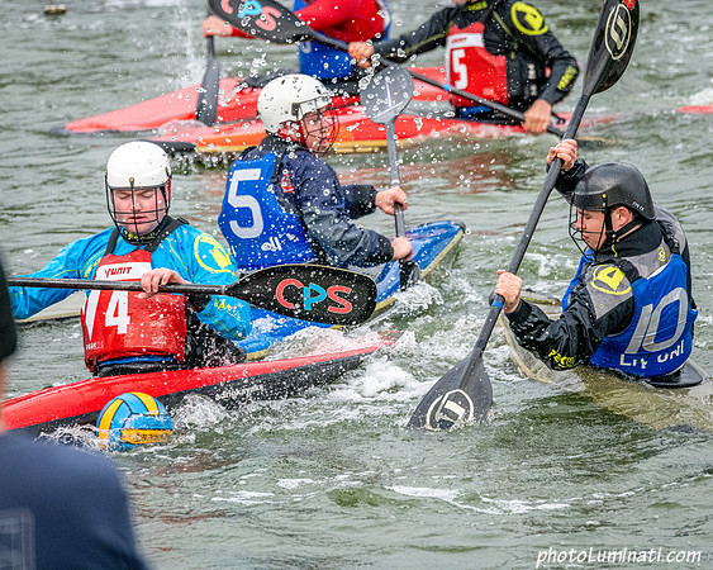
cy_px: 284
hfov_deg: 5.2
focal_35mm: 373
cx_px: 378
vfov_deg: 4.1
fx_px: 7878
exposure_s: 1/2000
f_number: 8
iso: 3200
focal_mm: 330
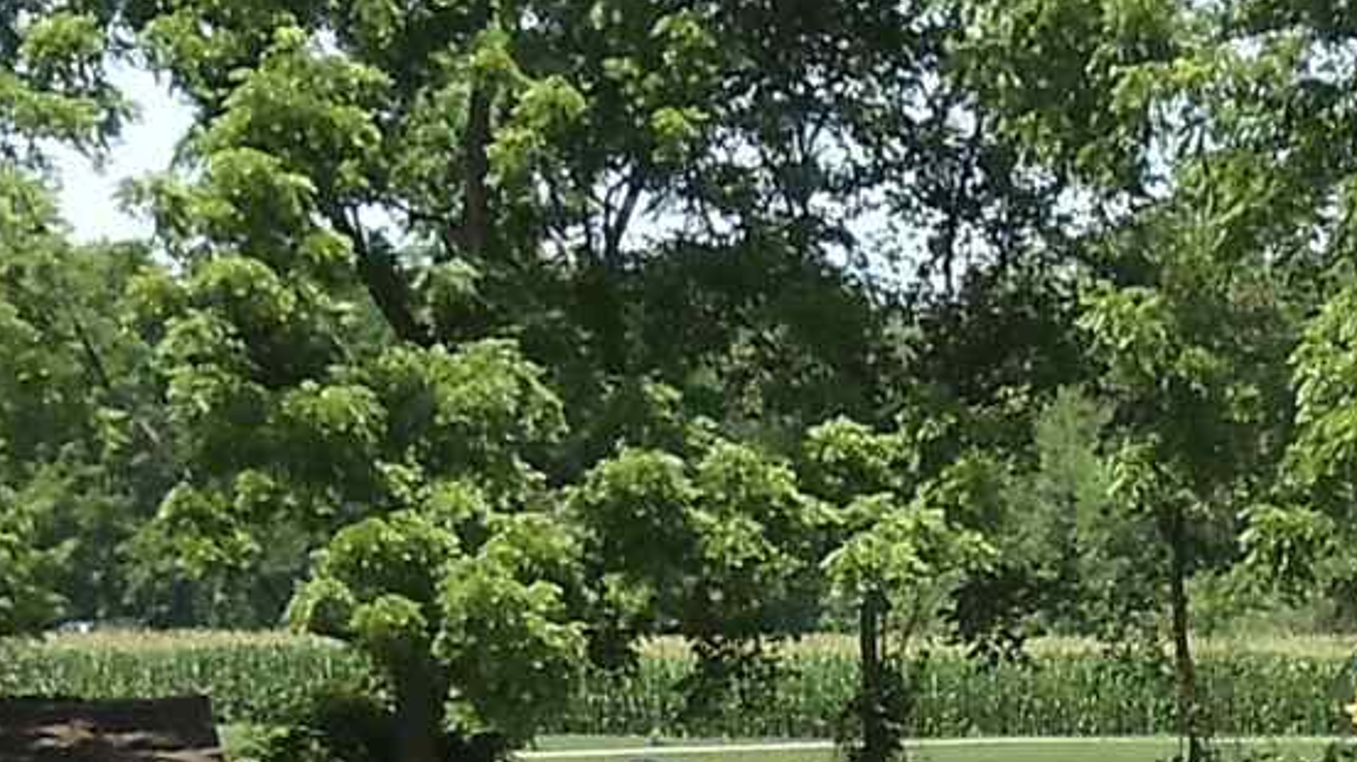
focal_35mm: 267
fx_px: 9604
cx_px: 1116
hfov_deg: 8.1
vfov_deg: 4.5
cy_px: 1406
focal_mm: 6
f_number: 3.5
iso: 100
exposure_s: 1/640
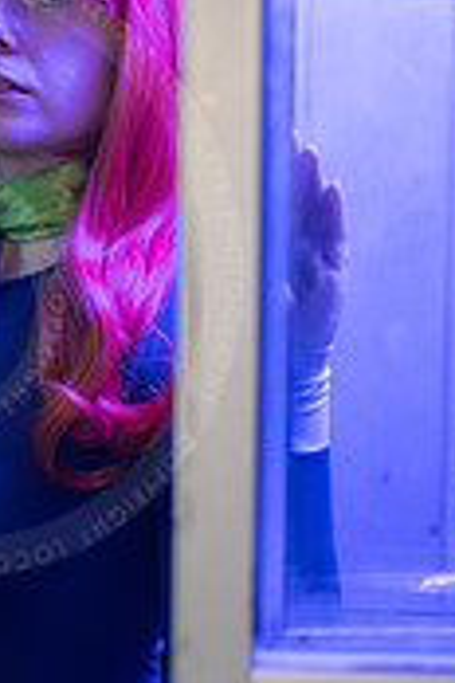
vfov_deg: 9.4
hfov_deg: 6.2
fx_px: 4171
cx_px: -27
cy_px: 408
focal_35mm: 220
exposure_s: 1/250
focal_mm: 85
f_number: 1.2
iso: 1000
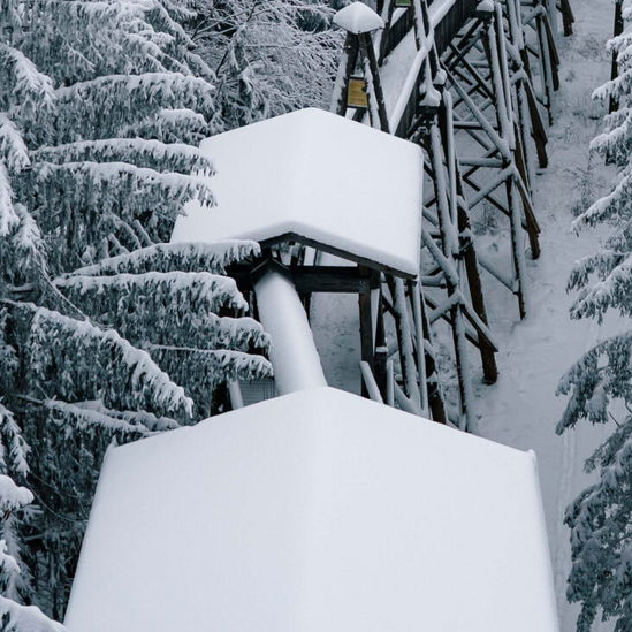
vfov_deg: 16.2
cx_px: 442
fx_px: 2148
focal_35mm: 104
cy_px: -87
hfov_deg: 16.7
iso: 320
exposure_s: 1/200
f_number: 3.2
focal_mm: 35
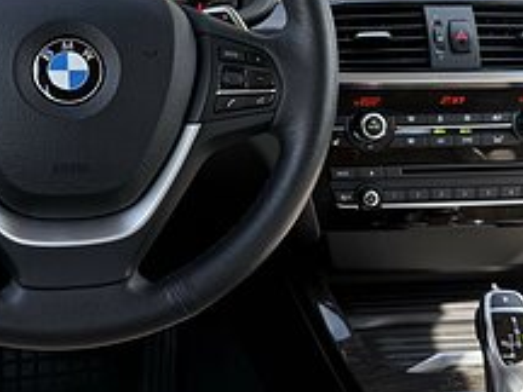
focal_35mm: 61
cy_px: 115
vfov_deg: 23.9
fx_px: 922
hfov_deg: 31.7
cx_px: 278
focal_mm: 6.76
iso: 100
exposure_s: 1/348
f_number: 1.78
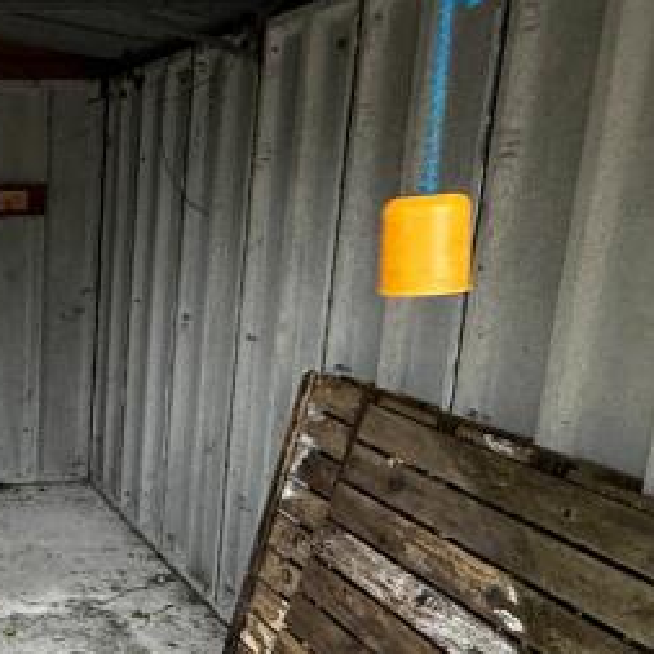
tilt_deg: -17.2
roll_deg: +0.7
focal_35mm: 50
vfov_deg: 33.4
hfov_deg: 29.5
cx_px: -121
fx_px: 1069
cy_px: 489
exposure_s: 1/60
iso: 400
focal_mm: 2.22
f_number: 2.2
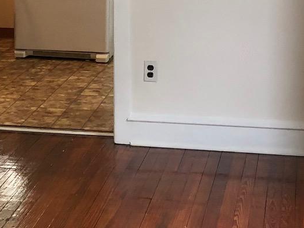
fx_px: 948
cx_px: 53
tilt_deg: -11.1
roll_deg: +1.2
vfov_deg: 13.6
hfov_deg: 18.0
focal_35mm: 108
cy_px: 44
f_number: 1.8
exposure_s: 1/30
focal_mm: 4
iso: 40
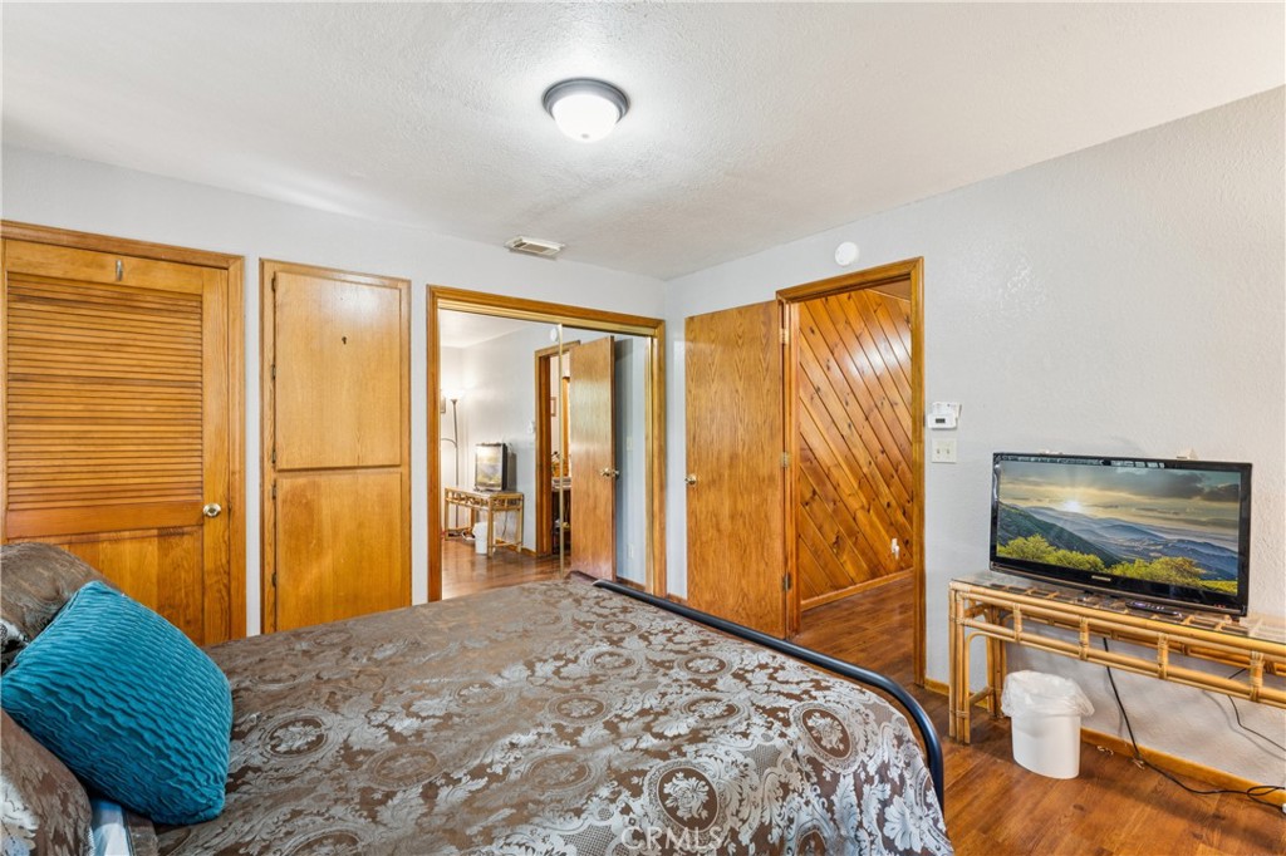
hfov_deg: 95.7
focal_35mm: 16
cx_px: 643
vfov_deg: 72.7
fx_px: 582
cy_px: 428
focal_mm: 16.3
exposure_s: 3.2
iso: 100
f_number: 13
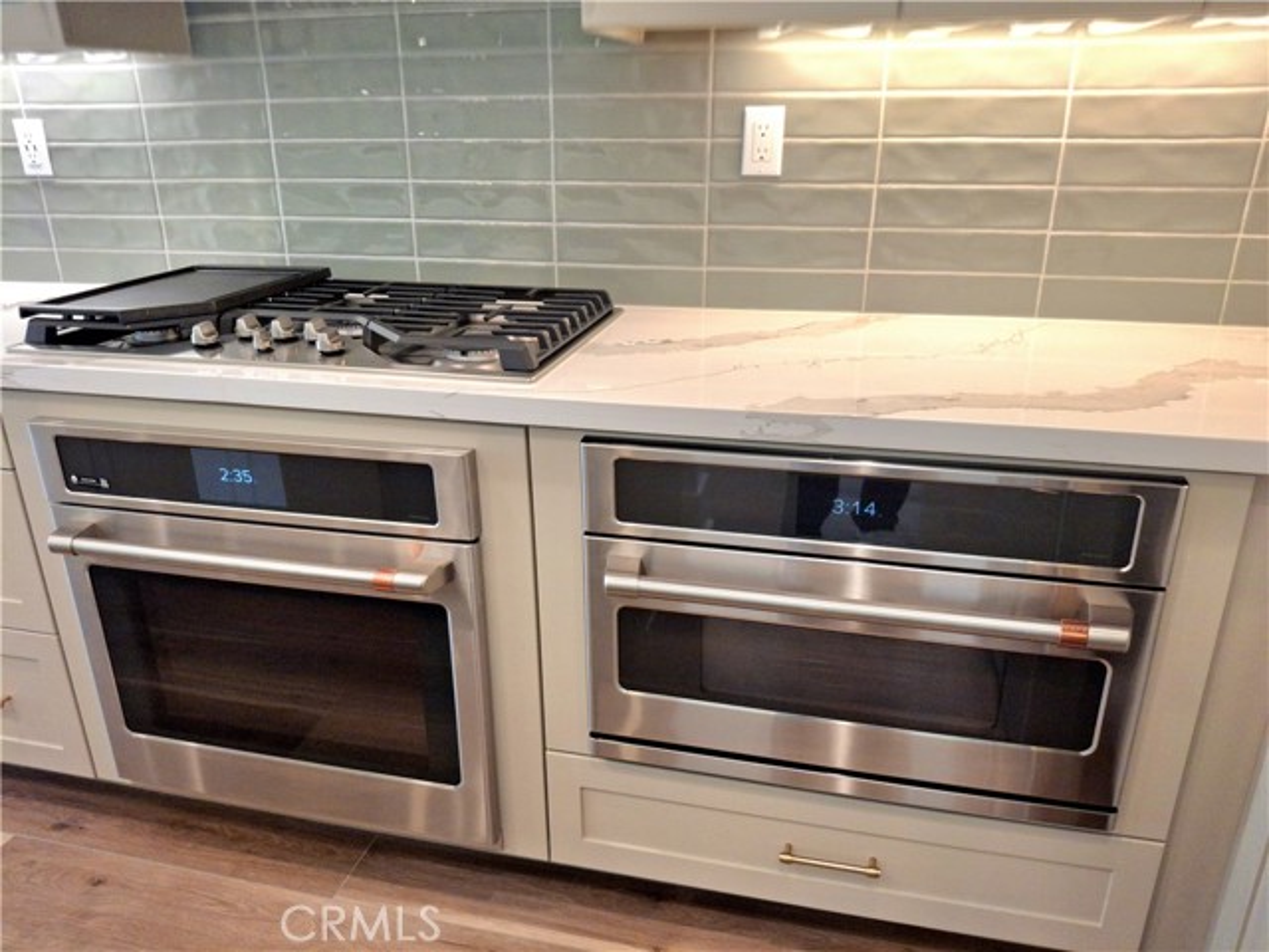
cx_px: 634
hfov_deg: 69.4
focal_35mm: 25
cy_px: 476
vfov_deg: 54.9
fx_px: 916
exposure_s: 1/120
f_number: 1.8
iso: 80
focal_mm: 4.69
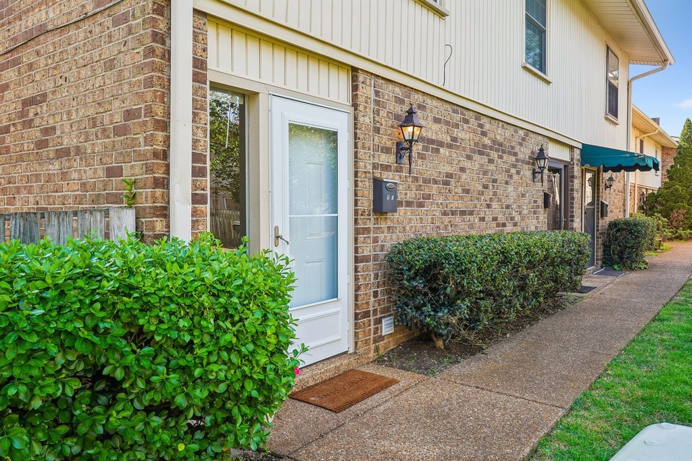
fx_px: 529
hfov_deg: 66.4
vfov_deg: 47.2
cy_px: 230
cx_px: 346
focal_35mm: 28
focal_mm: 27.5
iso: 200
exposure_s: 1/30
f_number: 11
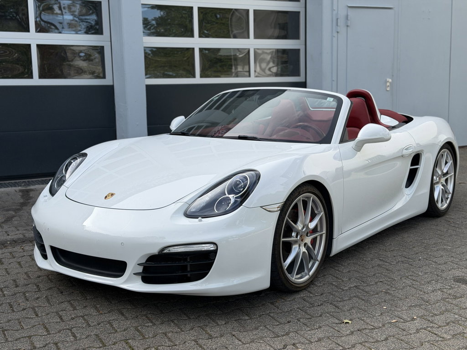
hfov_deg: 39.7
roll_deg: +1.9
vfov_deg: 30.3
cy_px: 175
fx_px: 648
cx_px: 234
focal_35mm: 48
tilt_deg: -5.9
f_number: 1.78
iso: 64
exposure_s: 1/1980
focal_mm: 6.76
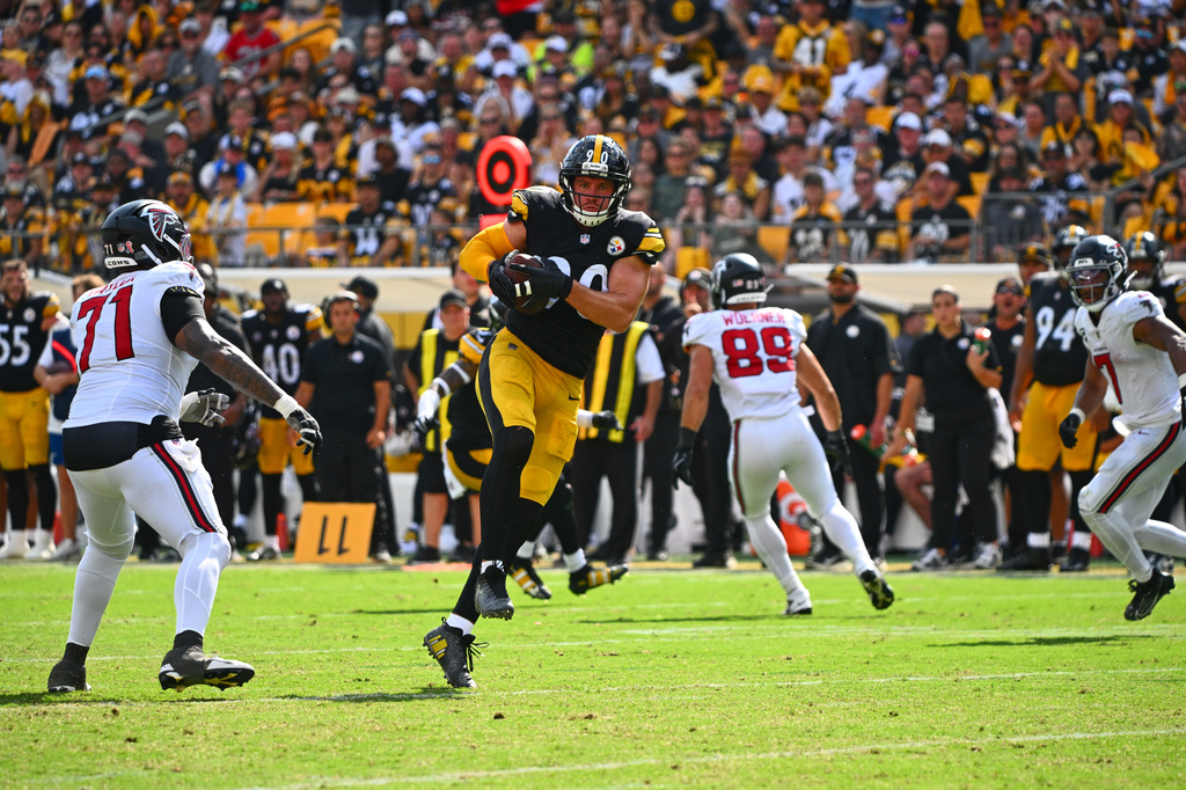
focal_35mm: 350
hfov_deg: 5.9
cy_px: 395
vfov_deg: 3.9
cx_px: 593
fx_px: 11526
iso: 640
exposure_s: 1/1600
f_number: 5.6
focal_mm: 350
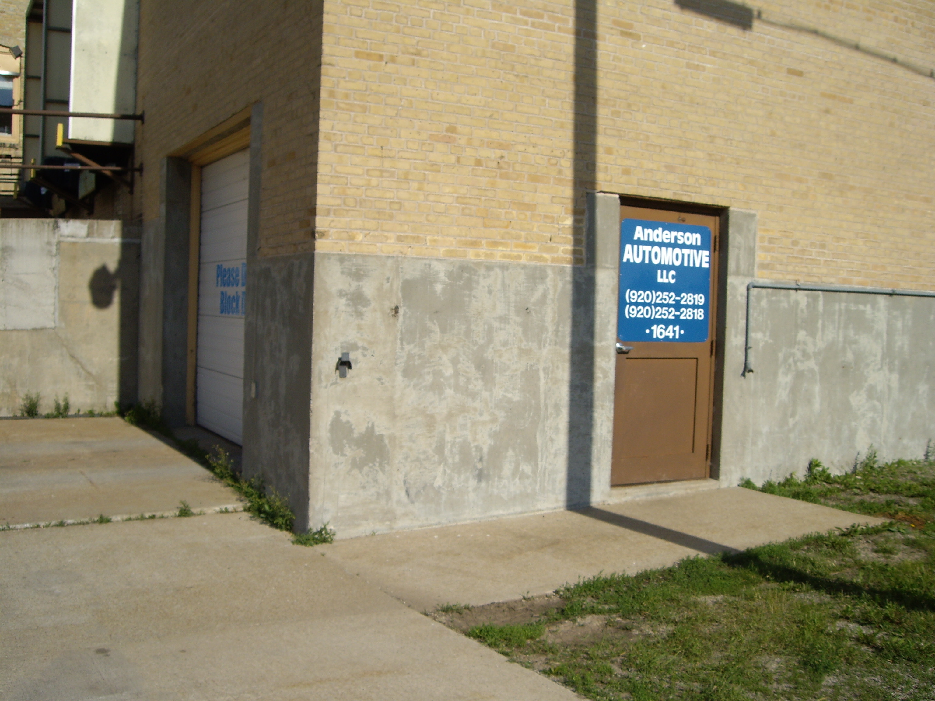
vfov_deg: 37.7
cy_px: 350
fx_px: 1026
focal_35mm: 38
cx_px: 468
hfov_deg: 49.0
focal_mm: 6.2
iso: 50
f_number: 4.3
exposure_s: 1/640
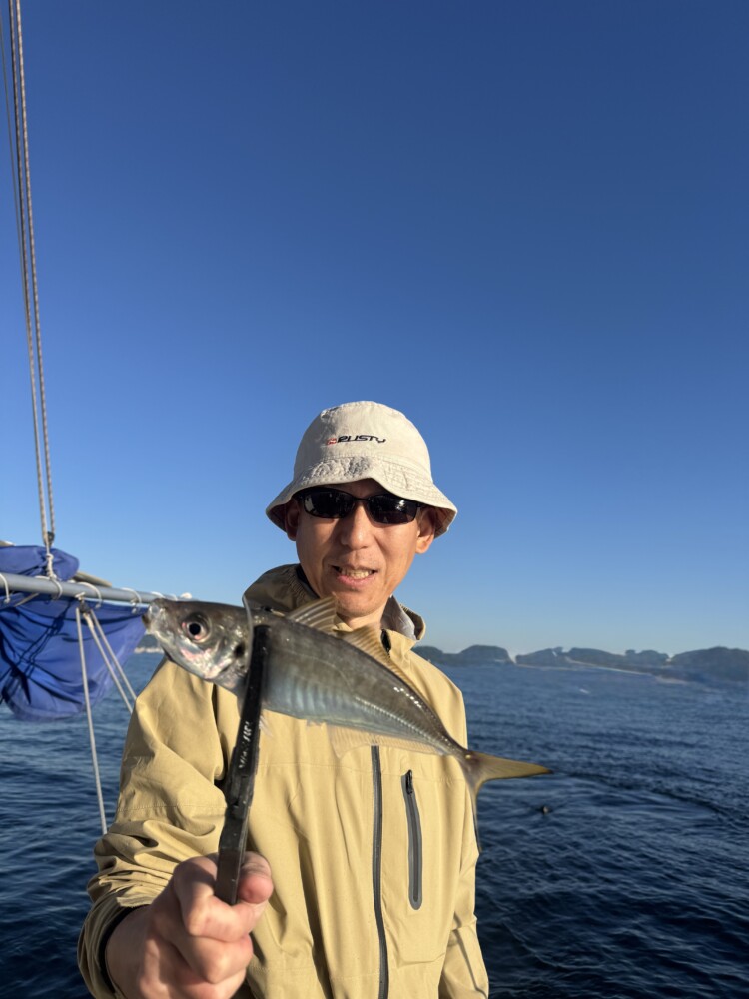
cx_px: 374
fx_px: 692
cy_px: 500
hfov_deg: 56.8
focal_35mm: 24
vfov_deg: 71.6
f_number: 1.78
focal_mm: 6.76
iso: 80
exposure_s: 1/5348
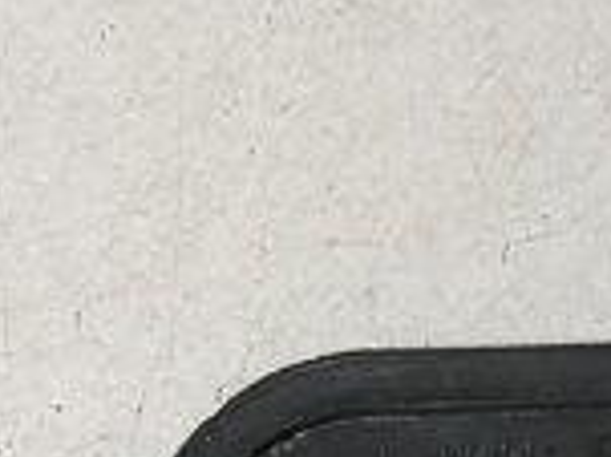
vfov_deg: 12.0
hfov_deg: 15.6
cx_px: 825
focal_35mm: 119
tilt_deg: -79.3
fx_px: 2099
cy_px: 607
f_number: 1.8
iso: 32
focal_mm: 4
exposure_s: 1/25
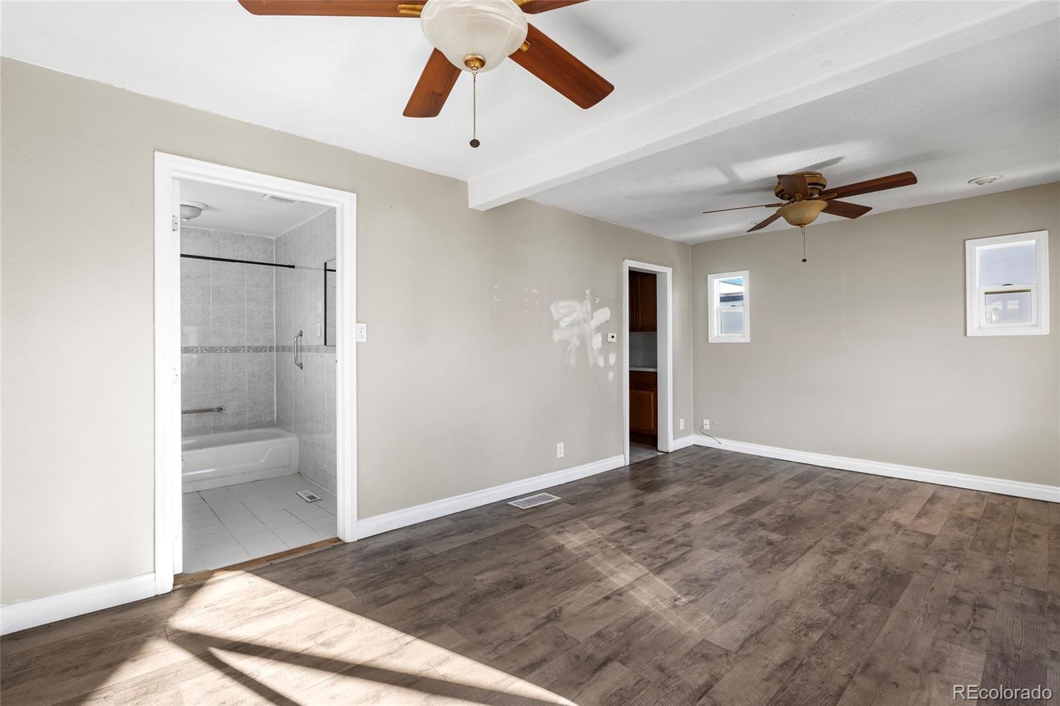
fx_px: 471
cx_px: 530
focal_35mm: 16
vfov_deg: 73.7
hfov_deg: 96.7
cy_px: 353
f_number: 8
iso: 200
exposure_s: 1/4
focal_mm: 16
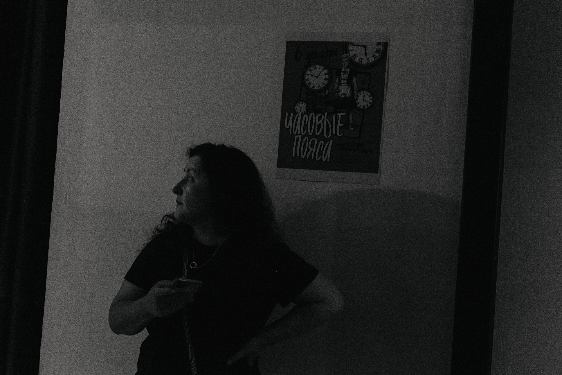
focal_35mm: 50
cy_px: 188
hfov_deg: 39.6
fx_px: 781
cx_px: 281
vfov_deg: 27.0
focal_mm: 50
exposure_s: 1/125
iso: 3200
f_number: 3.5
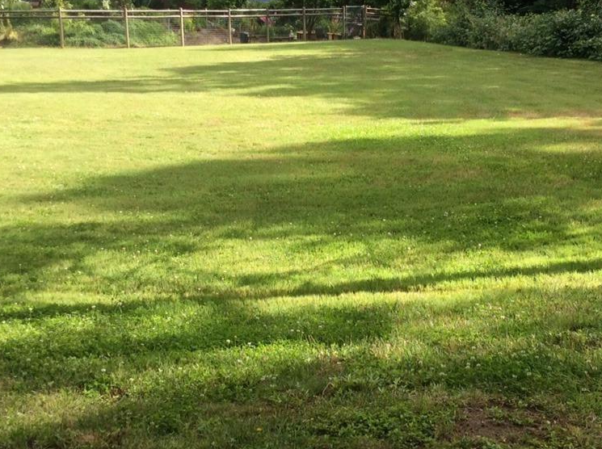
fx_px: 955
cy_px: 202
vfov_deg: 26.5
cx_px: 340
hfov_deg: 34.9
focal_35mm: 55
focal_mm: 3.3
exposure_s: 1/520
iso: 32
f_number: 2.4
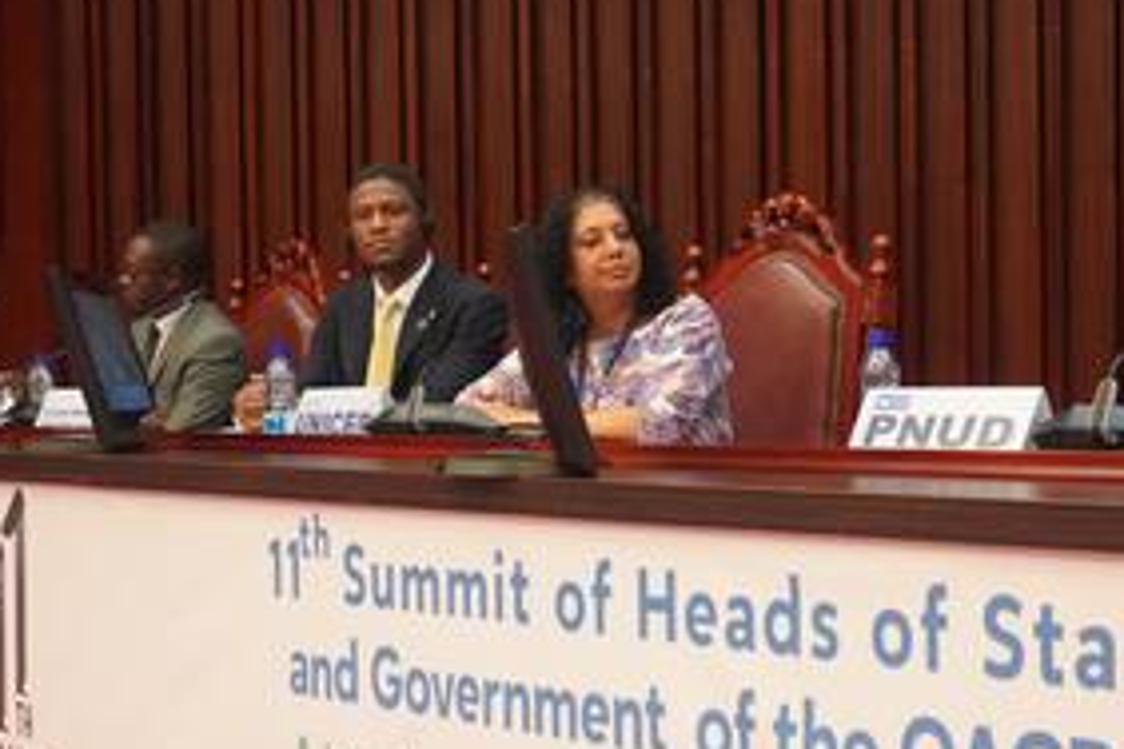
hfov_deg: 27.6
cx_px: 678
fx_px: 2279
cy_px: 440
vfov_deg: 18.7
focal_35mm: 73
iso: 12800
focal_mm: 46
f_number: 4.5
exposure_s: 1/125
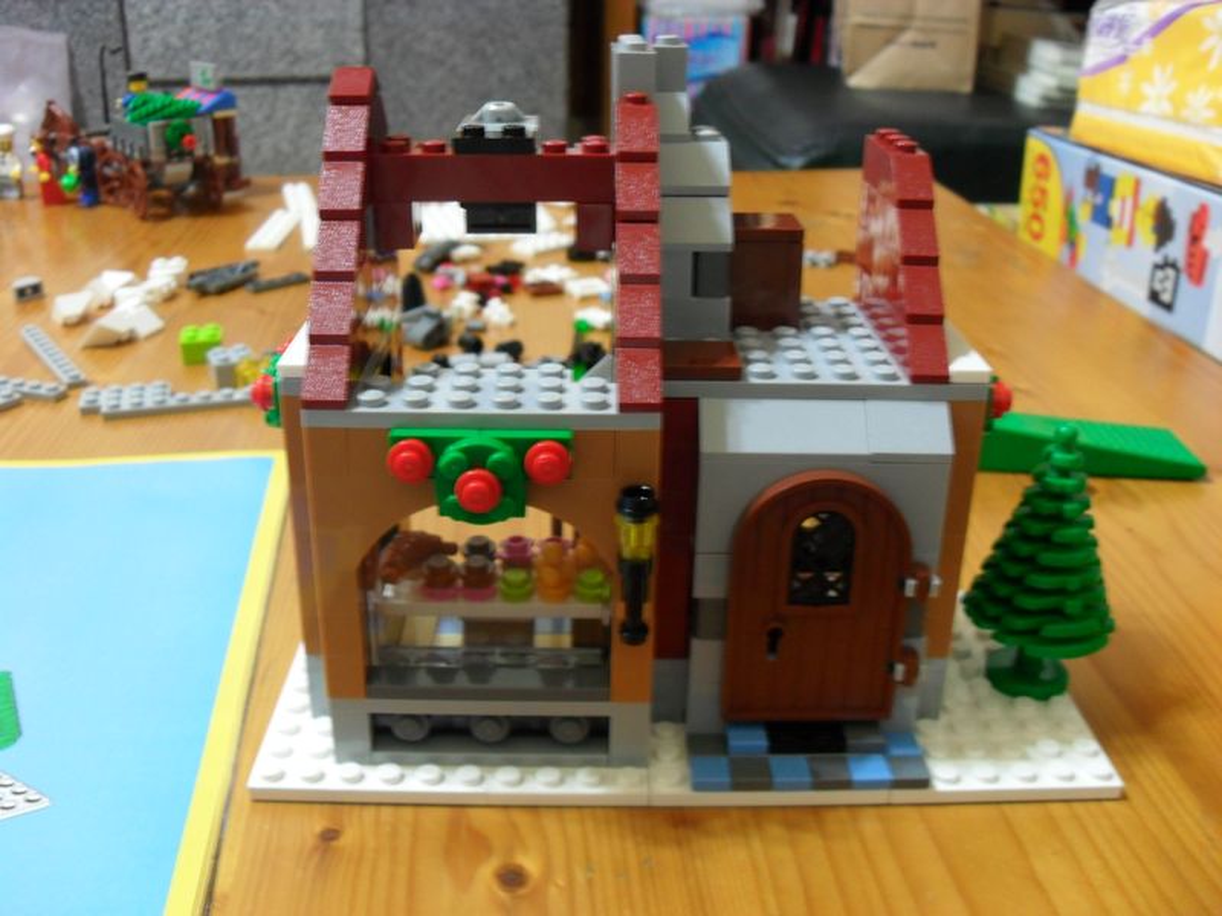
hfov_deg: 52.6
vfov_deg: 40.7
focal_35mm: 35
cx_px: 611
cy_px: 458
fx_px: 1236
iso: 200
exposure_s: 1/6
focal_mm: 6.2
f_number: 2.8
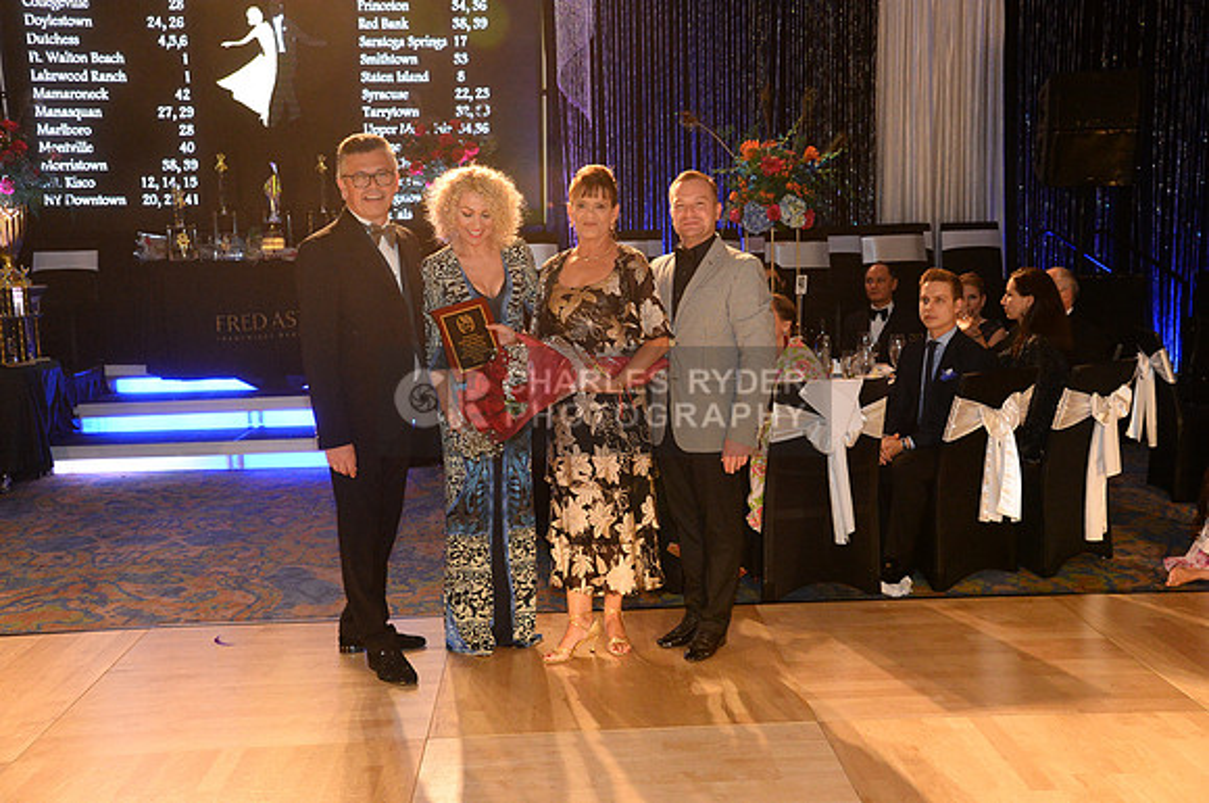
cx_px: 604
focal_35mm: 38
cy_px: 402
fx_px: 1274
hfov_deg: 50.8
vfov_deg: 35.0
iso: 5000
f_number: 5.6
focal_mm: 38
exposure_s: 1/250
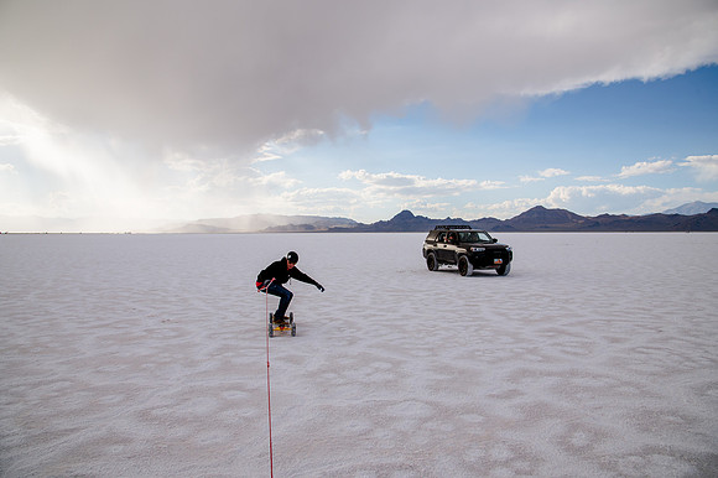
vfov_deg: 52.2
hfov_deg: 72.7
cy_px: 239
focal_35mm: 24
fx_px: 488
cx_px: 355
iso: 250
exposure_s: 1/1000
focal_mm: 24
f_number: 8
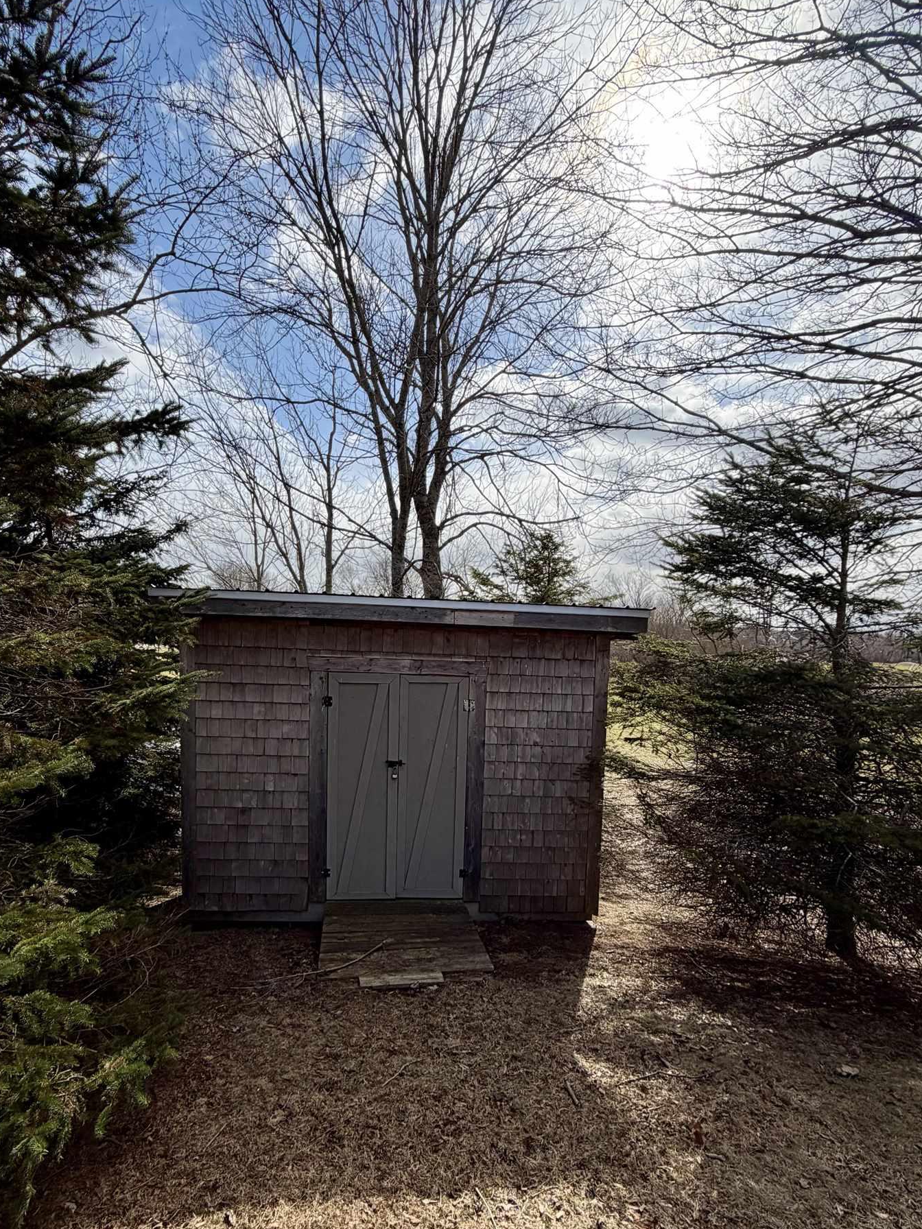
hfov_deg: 71.4
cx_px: 409
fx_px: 639
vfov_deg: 87.3
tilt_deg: -8.7
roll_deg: -3.0
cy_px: 695
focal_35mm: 18
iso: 25
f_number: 2.2
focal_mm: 2.22
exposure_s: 1/985
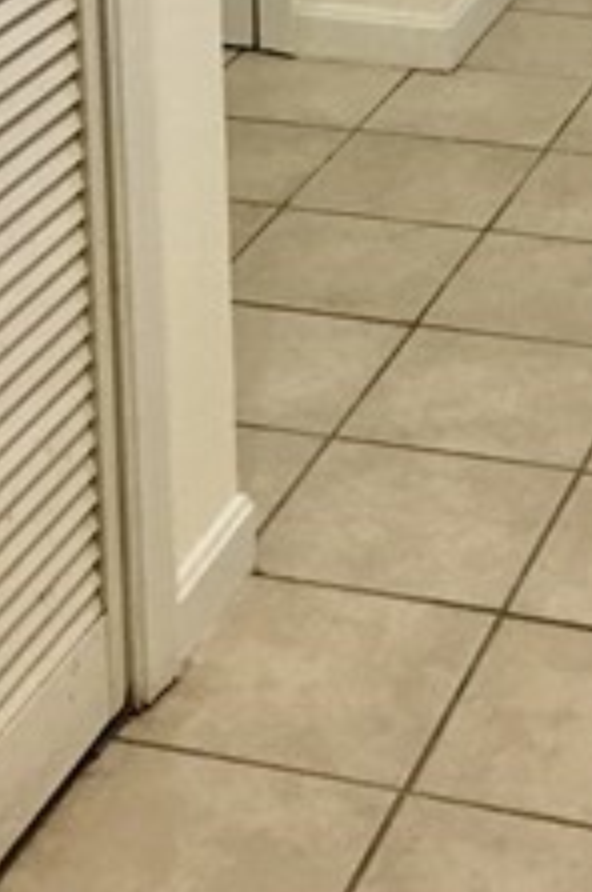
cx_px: 524
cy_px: -256
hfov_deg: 13.0
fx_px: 2573
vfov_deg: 18.4
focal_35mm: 104
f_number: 2.2
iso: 25
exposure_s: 1/15
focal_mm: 4.15
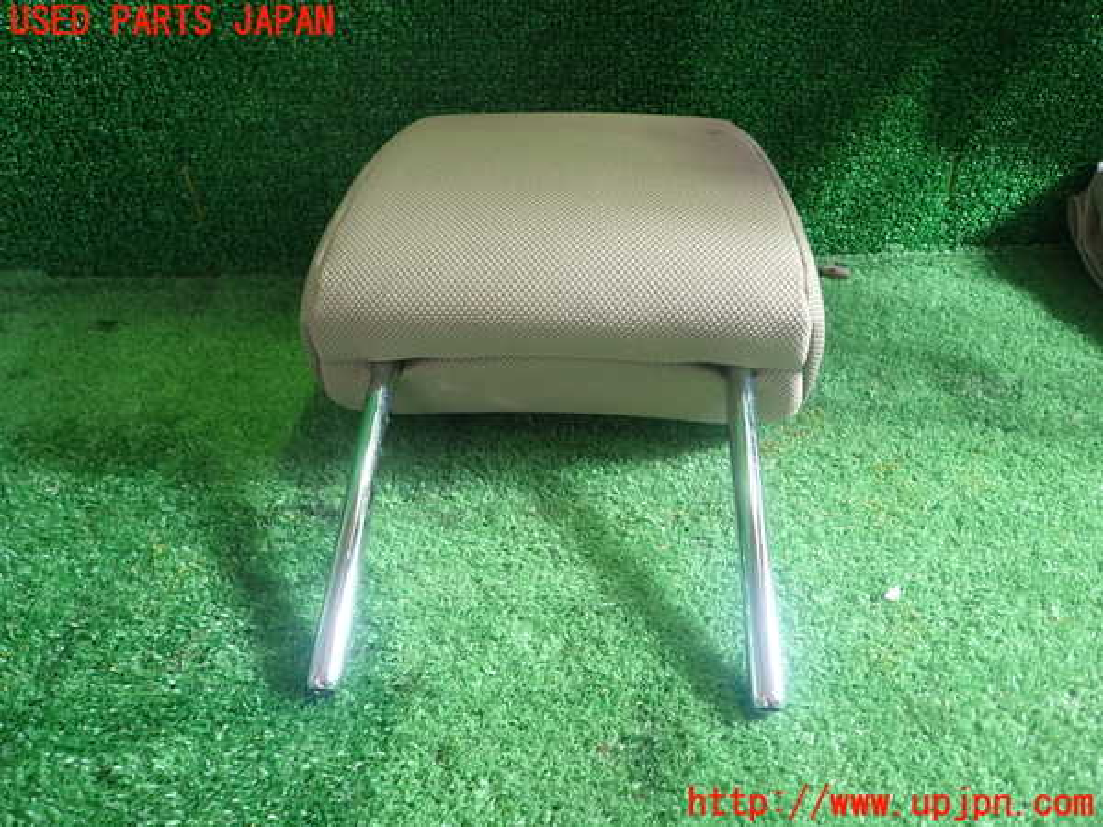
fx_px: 797
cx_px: 552
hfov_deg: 69.4
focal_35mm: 25
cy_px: 414
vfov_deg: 54.9
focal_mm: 4.5
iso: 200
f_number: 2
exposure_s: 1/30
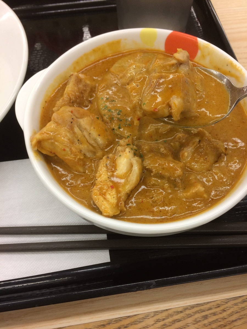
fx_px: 276
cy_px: 164
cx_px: 124
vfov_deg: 61.7
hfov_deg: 48.2
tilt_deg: -62.9
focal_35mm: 29
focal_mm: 4.15
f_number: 2.2
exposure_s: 1/30
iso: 32
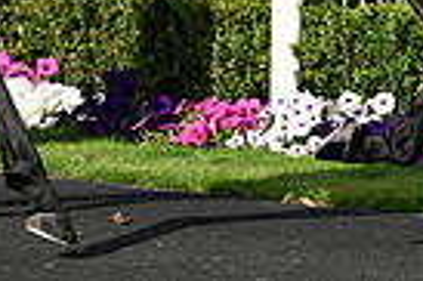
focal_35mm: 445
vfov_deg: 3.1
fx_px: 5222
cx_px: 312
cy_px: -310
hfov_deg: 4.6
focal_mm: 105
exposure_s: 1/4000
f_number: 5
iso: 500
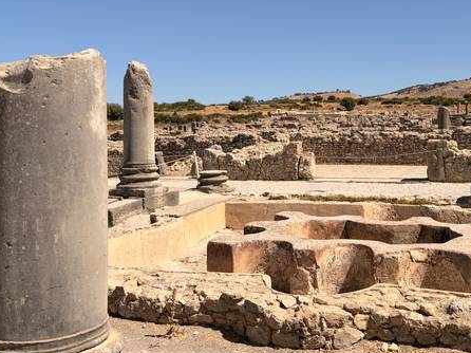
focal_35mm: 42
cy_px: 135
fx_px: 571
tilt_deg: -1.8
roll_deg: +1.2
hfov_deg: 43.8
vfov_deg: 34.2
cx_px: 335
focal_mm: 5.96
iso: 50
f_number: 1.6
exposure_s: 1/5814
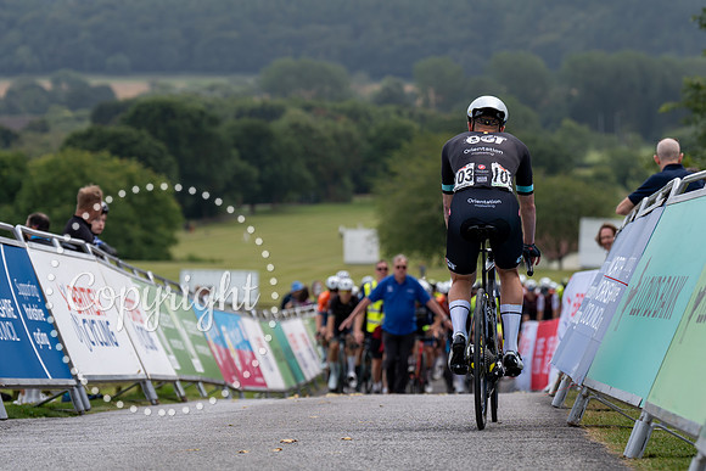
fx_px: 3215
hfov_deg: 12.5
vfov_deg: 8.4
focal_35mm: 164
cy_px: 165
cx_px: 459
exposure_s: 1/800
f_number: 3.5
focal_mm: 126
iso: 100
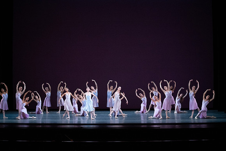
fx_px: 440
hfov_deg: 28.8
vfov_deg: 19.5
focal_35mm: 70
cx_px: 113
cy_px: 76
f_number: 9
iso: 12800
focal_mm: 70
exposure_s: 1/400
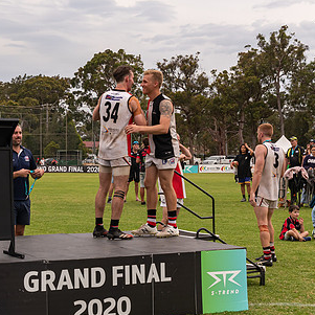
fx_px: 772
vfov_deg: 23.1
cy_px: 167
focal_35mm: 75
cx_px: 102
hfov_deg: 22.9
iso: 400
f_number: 6.3
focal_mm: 27
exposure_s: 1/400
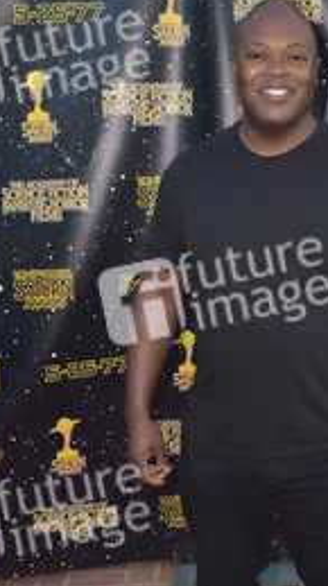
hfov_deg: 24.8
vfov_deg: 43.0
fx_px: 729
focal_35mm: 47
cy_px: 405
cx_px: 282
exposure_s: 1/320
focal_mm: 29
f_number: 6.3
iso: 500
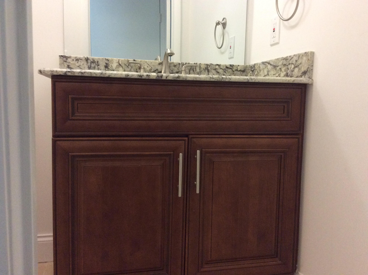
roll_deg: -1.4
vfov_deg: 44.1
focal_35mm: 32
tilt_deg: -8.3
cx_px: 184
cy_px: 138
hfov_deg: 56.9
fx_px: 340
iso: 250
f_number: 2.4
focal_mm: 3.3
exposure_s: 1/24
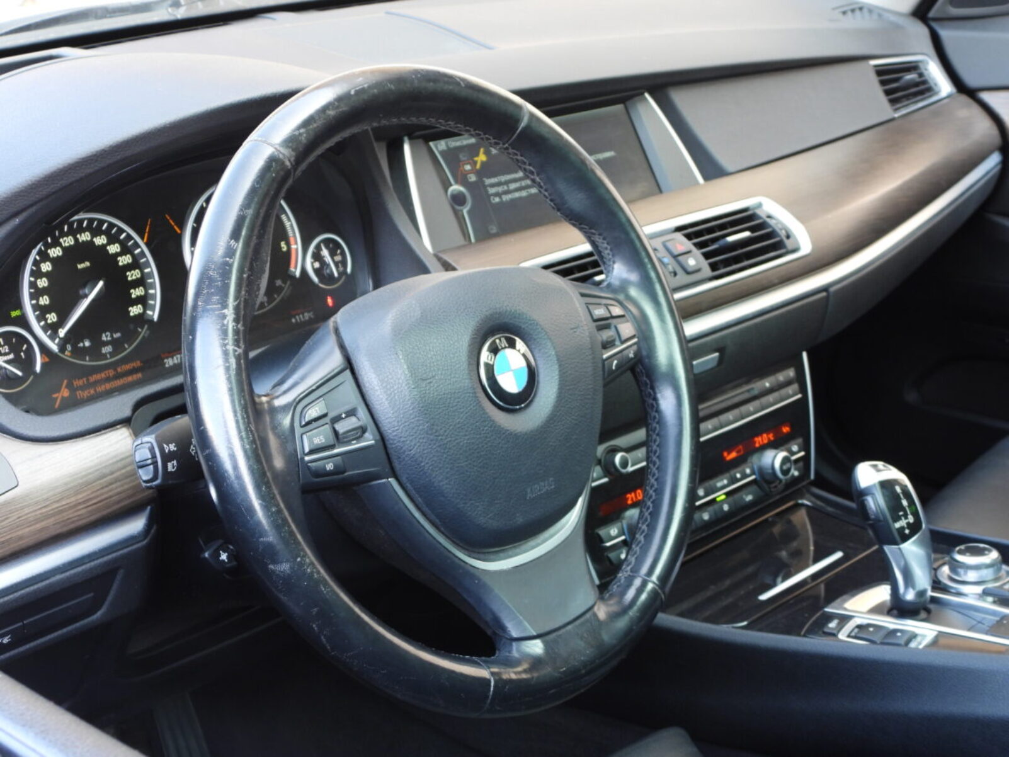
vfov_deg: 29.1
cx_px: 504
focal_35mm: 50
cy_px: 378
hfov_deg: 38.2
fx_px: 1458
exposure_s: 1/30
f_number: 3.2
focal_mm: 9
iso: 180
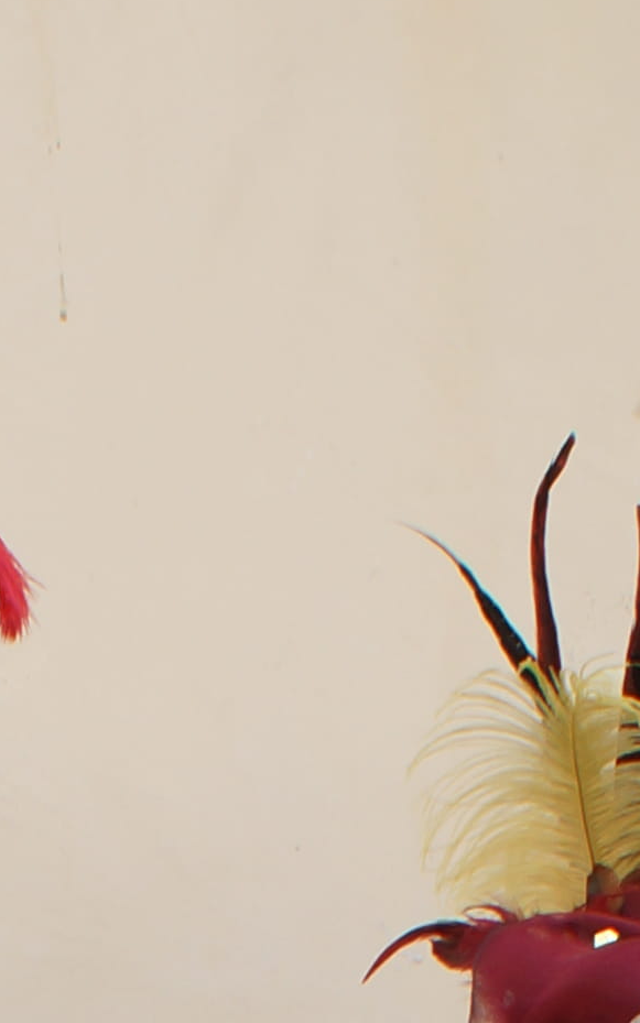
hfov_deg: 5.5
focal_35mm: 237
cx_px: -91
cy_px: 2618
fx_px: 6611
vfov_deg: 8.0
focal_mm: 24
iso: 100
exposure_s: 1/125
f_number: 5.6
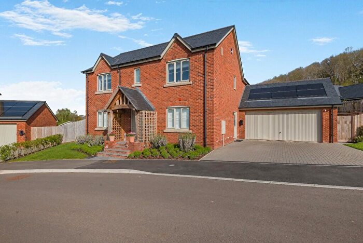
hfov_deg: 90.0
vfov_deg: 67.5
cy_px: 122
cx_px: 182
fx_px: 182
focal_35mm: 18
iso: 100
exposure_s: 1/200
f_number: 11
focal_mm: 18
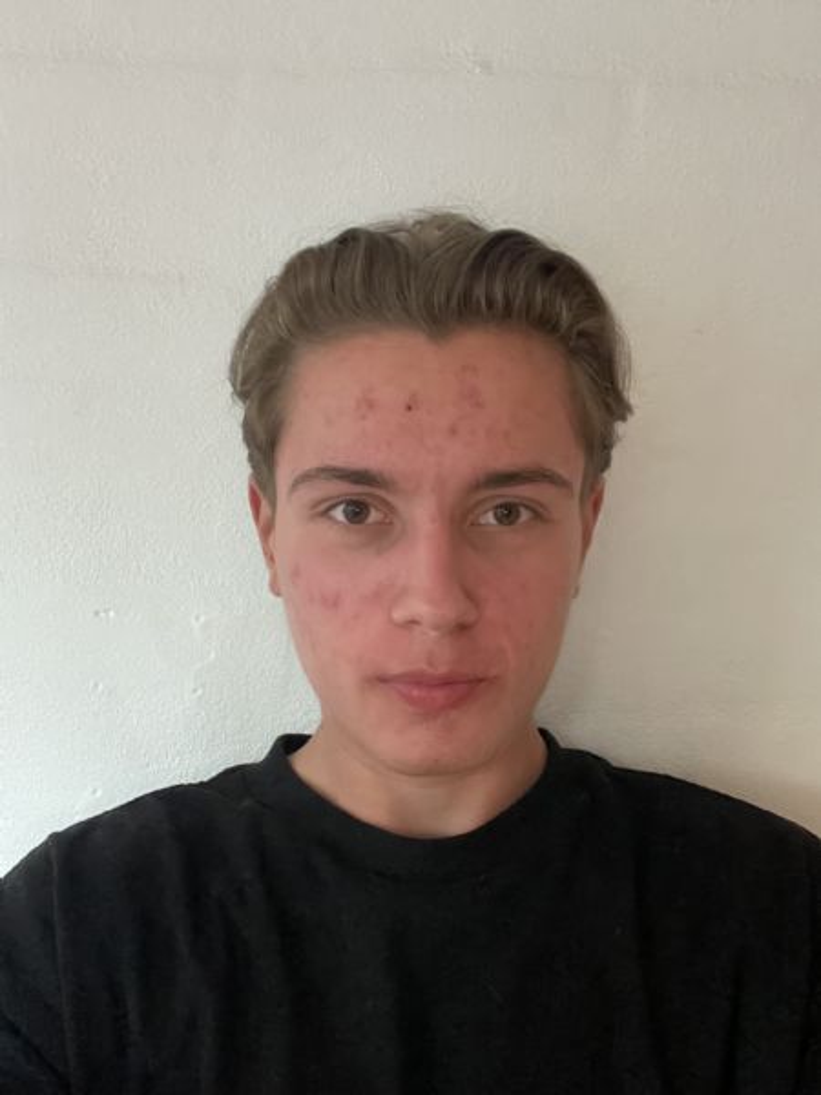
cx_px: 410
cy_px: 548
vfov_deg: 60.0
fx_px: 949
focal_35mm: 30
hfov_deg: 46.8
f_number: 2.2
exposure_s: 1/17
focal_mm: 2.71
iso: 1000
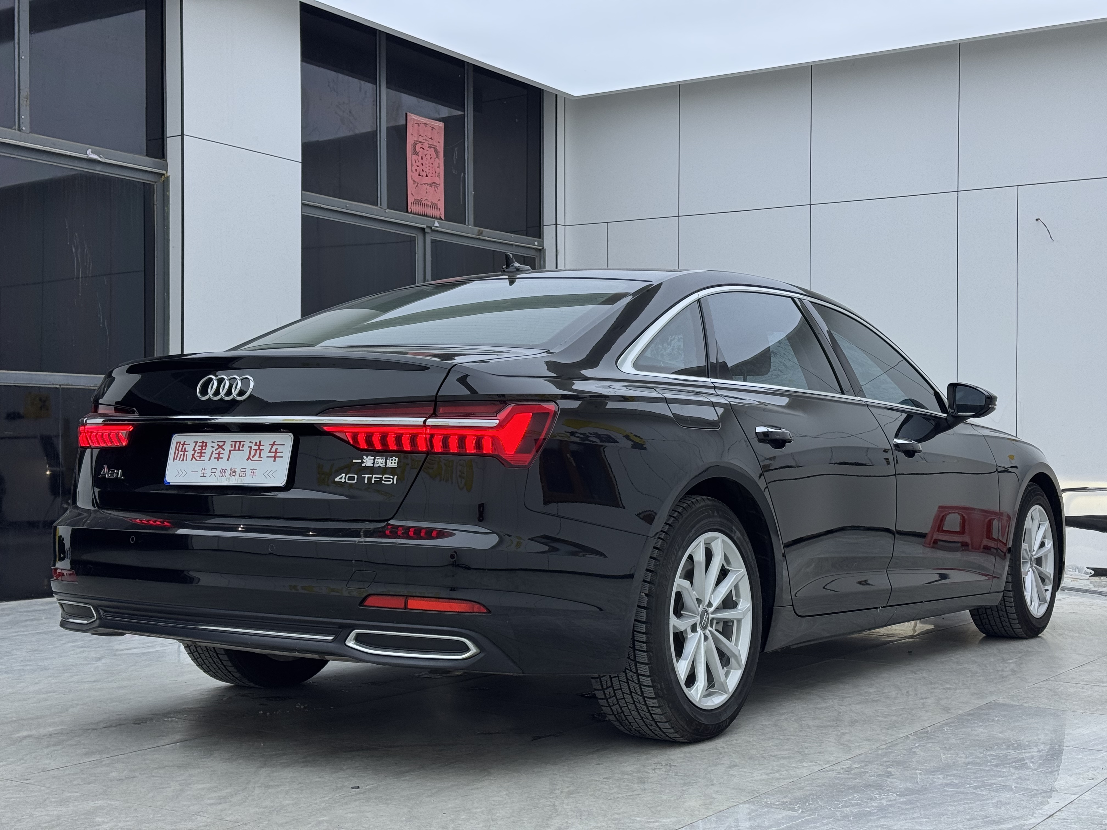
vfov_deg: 30.3
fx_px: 1535
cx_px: 554
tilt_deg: +1.2
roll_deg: -0.8
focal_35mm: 48
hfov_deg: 39.7
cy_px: 415
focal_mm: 6.76
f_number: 1.78
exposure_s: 1/270
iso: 64
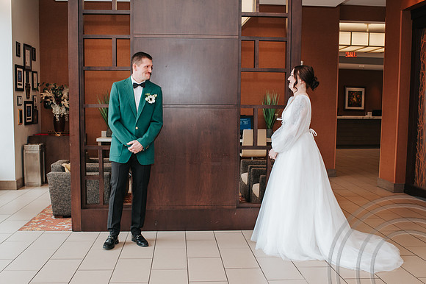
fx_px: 496
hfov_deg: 46.5
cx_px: 210
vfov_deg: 31.9
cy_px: 157
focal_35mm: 42
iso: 800
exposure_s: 1/200
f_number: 3.2
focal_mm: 35
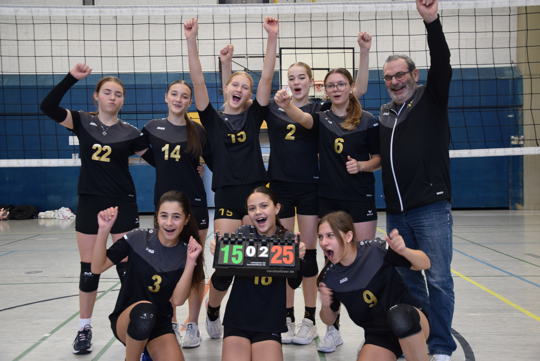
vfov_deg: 34.2
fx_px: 585
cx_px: 270
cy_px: 180
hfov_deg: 49.5
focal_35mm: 39
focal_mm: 26
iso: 500
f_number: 4
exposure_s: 1/60
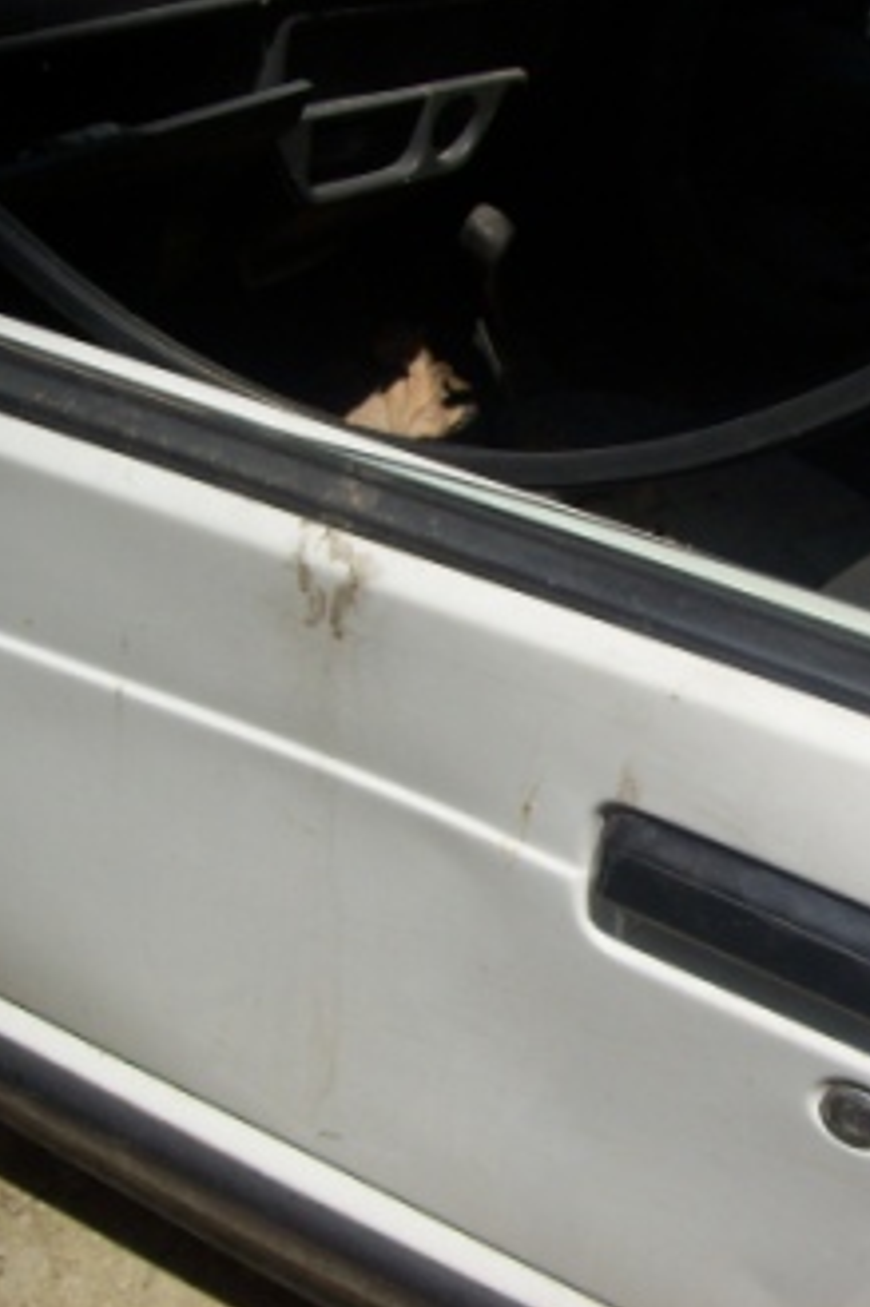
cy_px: 648
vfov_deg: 38.9
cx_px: 743
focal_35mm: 51
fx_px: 1851
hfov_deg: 25.8
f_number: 4.8
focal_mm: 6
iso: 80
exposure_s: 1/752
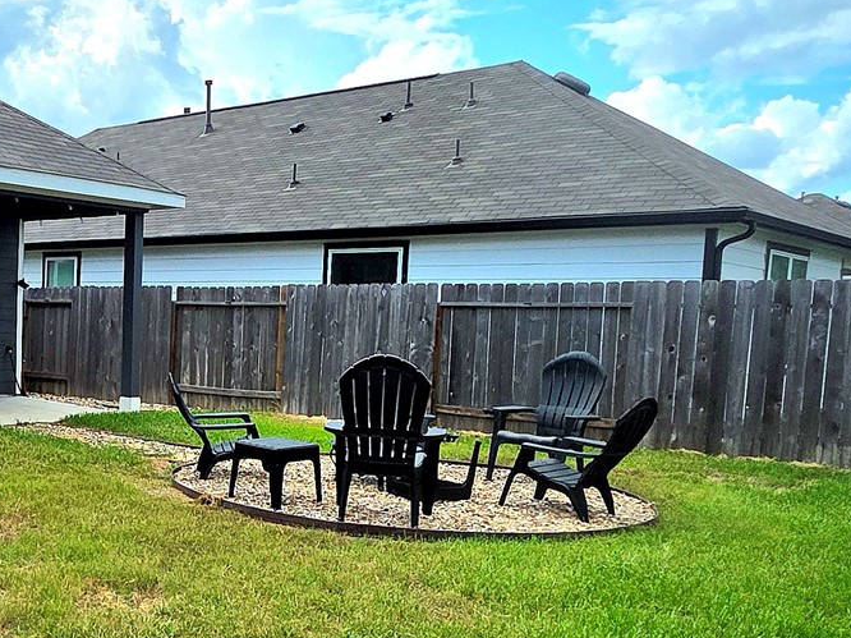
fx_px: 983
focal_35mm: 40
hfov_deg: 42.3
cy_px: 403
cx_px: 61
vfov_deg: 35.7
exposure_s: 1/3333
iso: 40
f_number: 1.9
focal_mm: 2.2
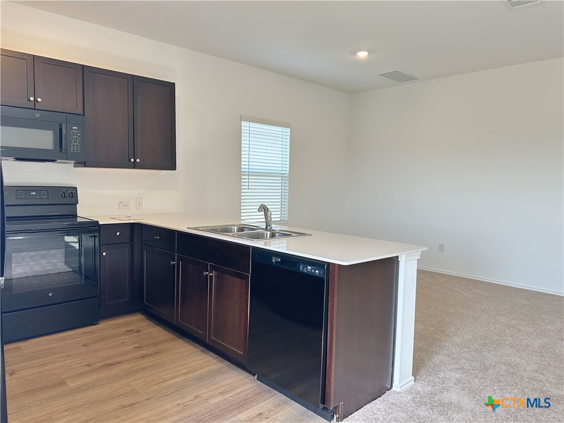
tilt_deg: -3.5
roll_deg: -2.1
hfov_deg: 71.6
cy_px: 212
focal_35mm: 24
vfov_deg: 56.8
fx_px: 391
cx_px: 282
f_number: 1.78
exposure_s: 1/120
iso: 125
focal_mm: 6.86
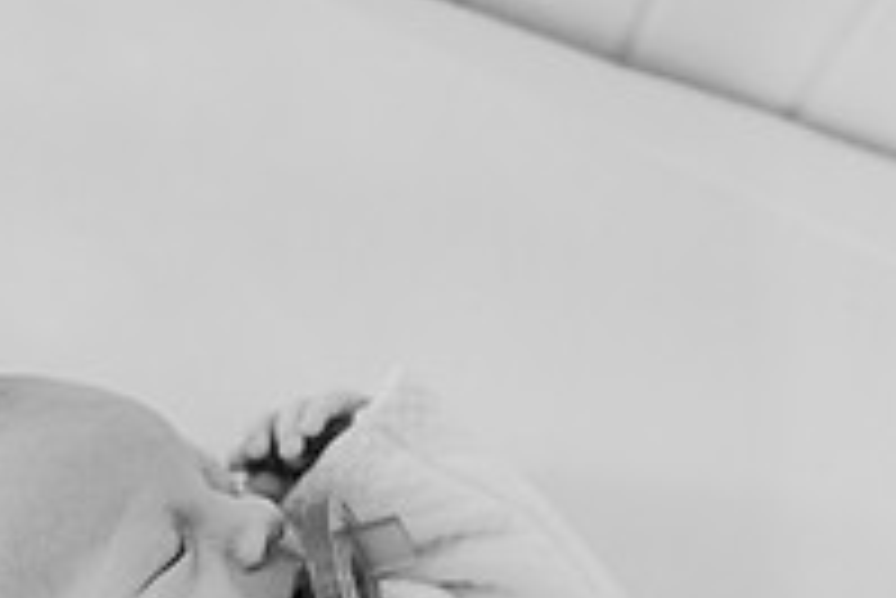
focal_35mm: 70
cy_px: 542
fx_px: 1743
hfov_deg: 28.2
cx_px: 167
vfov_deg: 19.1
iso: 800
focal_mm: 24
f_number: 2.2
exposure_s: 1/160
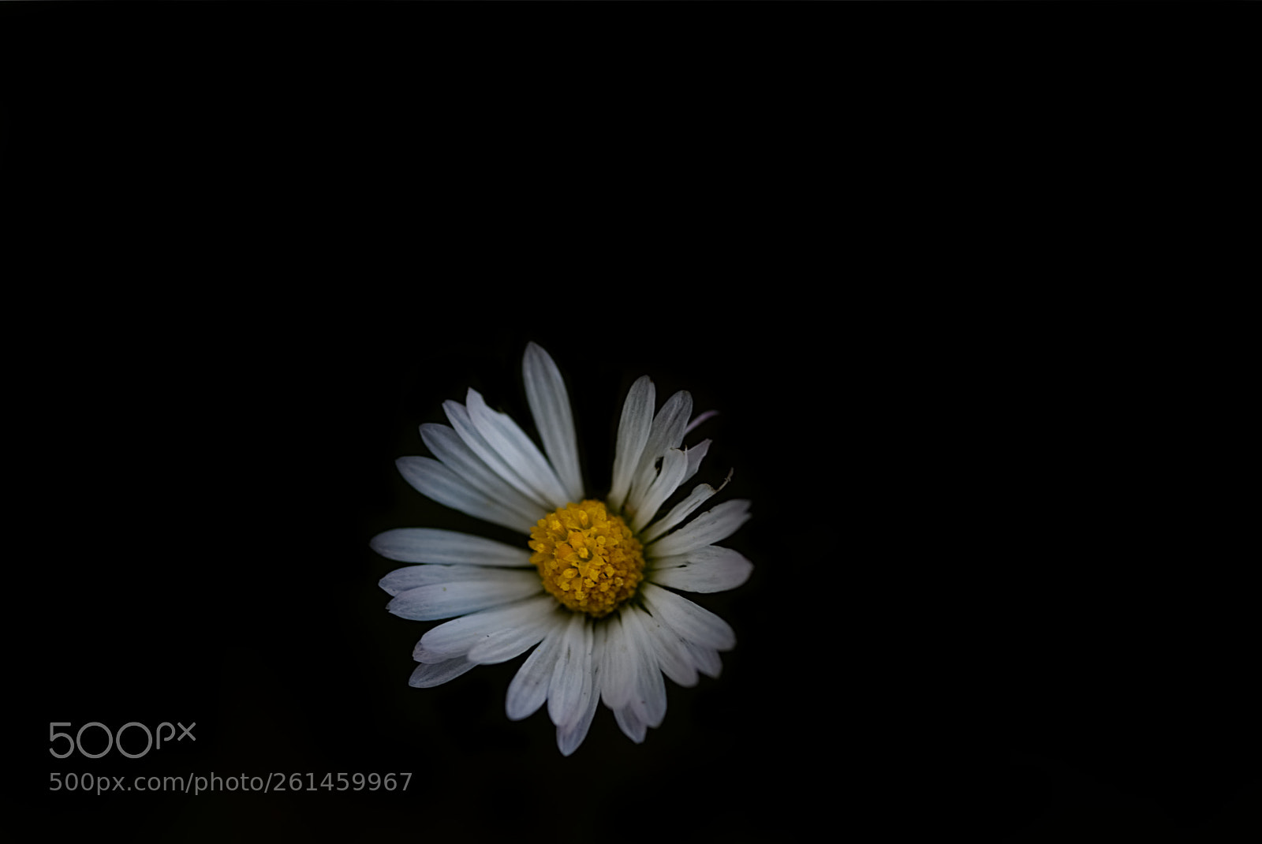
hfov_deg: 20.4
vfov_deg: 13.7
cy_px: 422
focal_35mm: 100
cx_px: 631
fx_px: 3509
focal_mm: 100
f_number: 9
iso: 100
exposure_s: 1/50
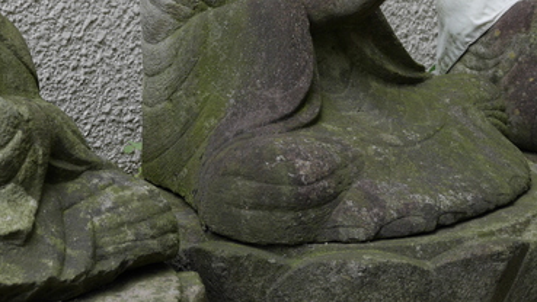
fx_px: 1211
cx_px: 173
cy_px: 11
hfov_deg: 24.9
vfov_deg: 14.1
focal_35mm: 85
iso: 200
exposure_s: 1/160
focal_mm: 24
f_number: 5.6
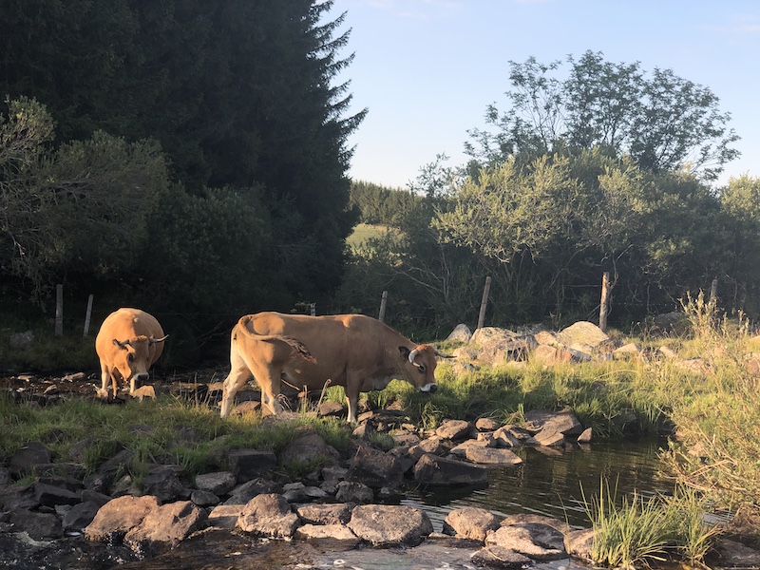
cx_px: 380
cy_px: 285
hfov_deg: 36.8
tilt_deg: -2.4
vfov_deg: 28.0
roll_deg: -0.6
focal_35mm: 52
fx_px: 1142
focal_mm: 6
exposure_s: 1/615
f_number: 2.4
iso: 16
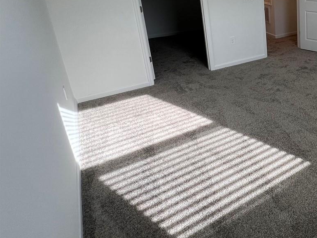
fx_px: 247
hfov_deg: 50.4
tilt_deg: -17.4
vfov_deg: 48.2
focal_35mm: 27
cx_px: 329
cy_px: 44
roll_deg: -1.4
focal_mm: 1.57
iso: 40
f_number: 1.8
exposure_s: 1/99
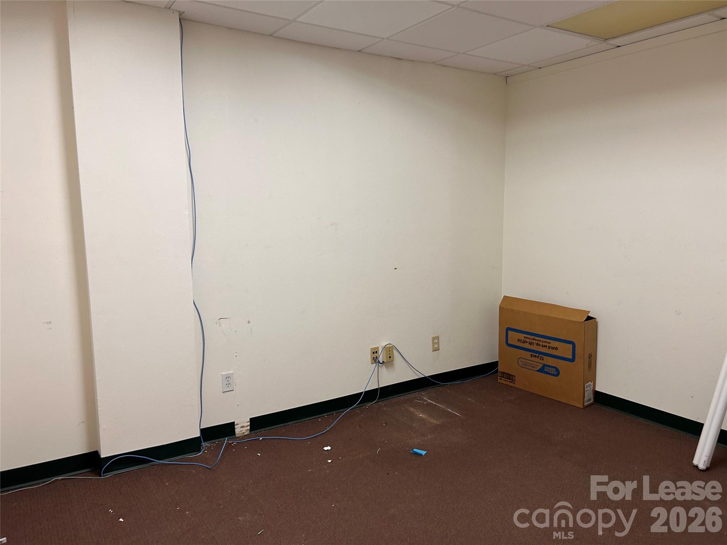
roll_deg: +0.2
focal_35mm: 26
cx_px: 364
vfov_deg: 53.1
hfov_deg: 67.3
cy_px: 272
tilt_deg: -5.9
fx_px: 546
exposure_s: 1/60
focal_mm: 5.7
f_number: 1.5
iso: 125
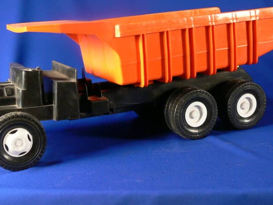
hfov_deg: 33.7
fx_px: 450
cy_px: 86
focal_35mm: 57
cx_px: 122
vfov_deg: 25.6
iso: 200
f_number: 2.8
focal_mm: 9
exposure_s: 1/20
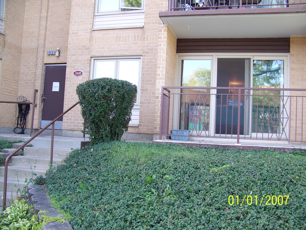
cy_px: 115
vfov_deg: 39.7
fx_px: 318
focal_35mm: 36
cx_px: 153
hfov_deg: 51.4
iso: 64
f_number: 2.8
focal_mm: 5.85
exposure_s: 1/40
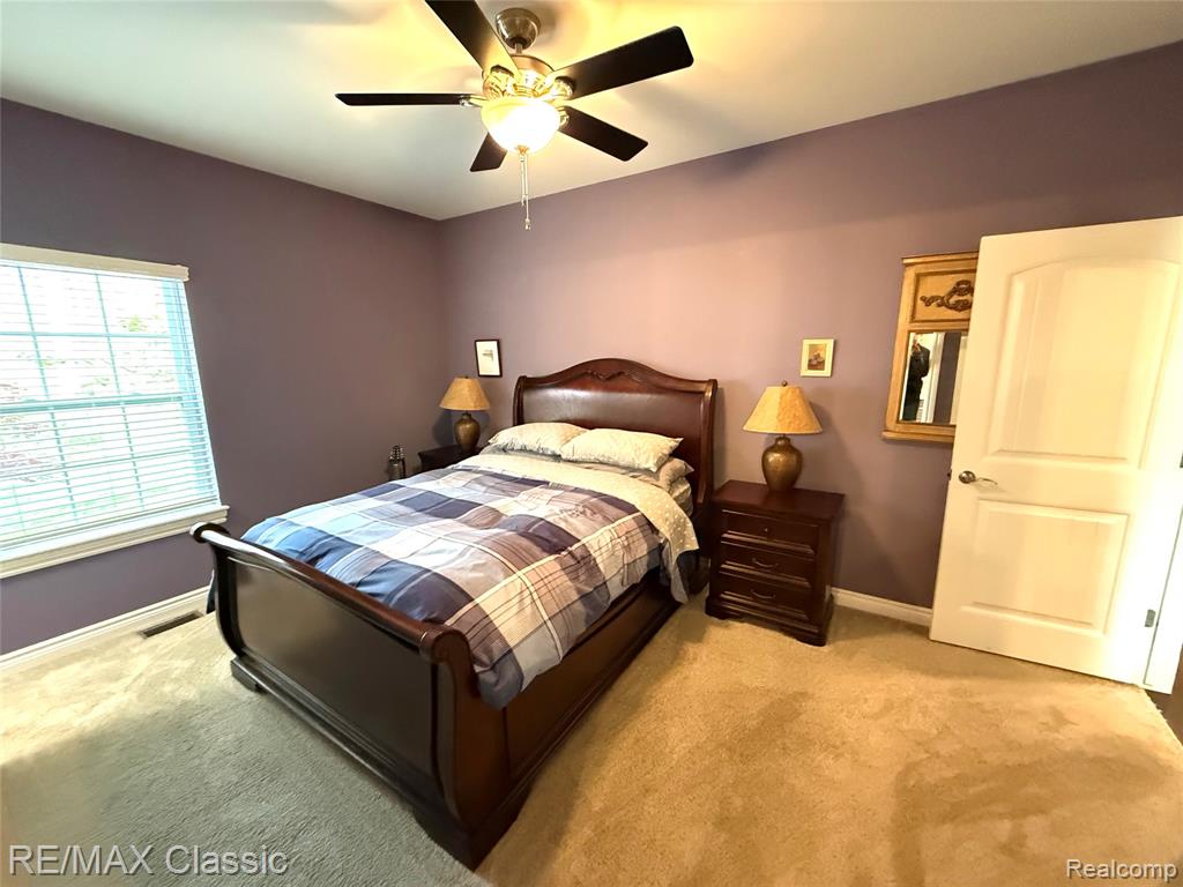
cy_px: 444
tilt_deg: -13.1
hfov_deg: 102.1
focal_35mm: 14
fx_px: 478
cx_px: 592
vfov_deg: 85.7
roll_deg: -0.3
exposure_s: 1/40
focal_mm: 2.22
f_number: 2.2
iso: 1000
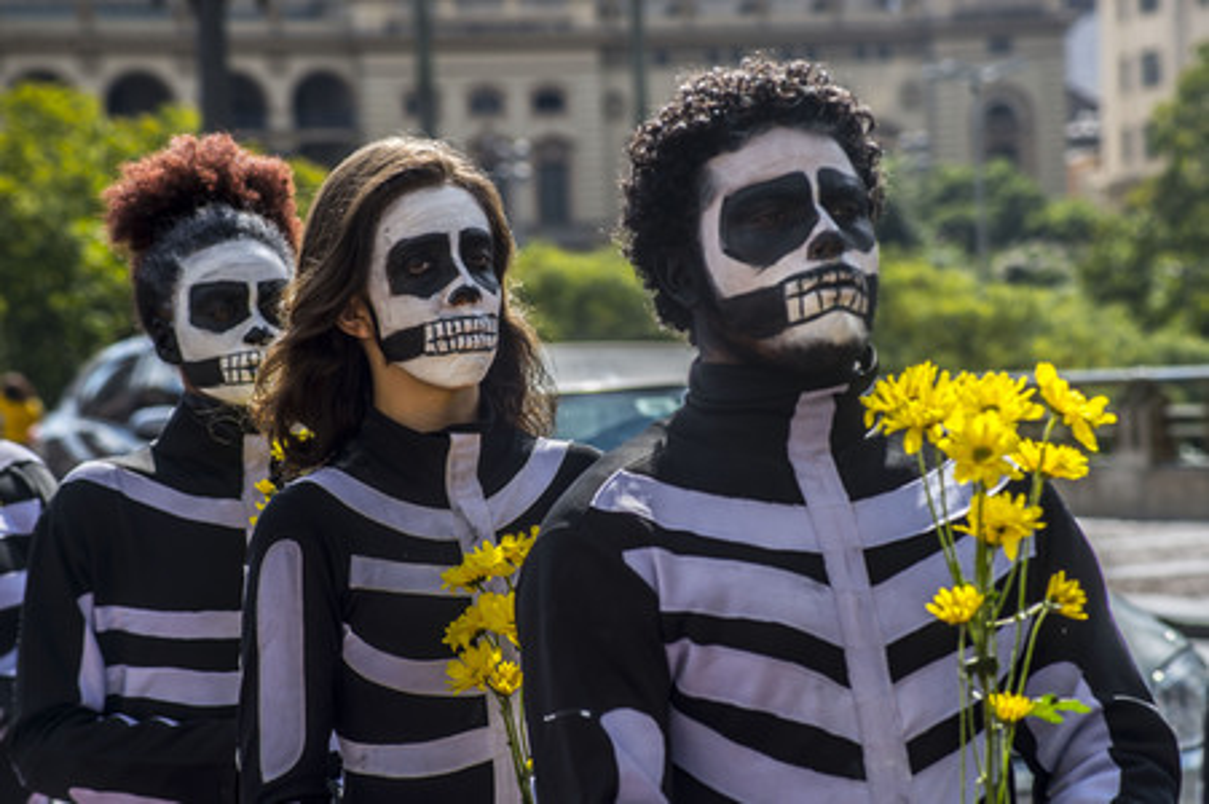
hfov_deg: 15.8
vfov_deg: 10.5
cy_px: 402
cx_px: 604
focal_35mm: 130
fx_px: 4363
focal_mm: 130
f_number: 9
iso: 100
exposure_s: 1/400
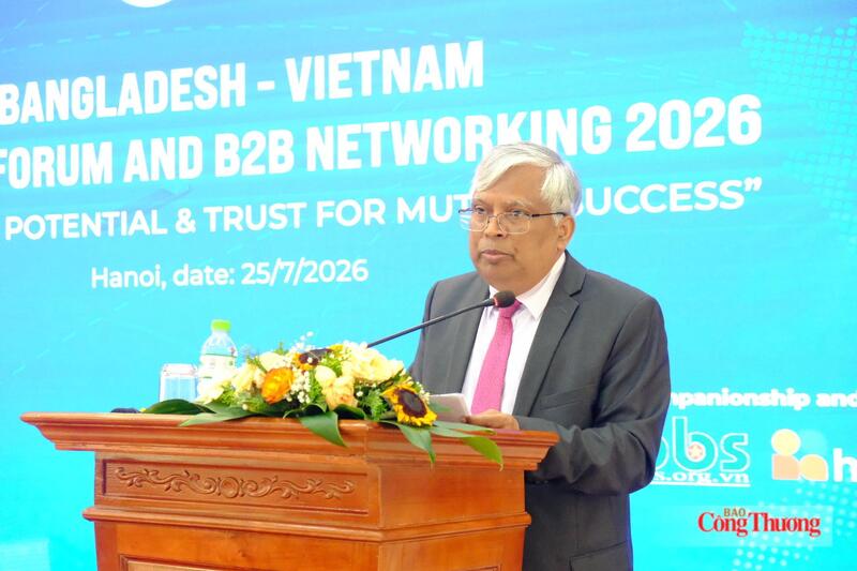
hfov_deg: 24.5
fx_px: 1975
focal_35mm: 83
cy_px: 286
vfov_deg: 16.4
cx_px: 428
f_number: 5
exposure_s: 1/125
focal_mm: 55
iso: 12800
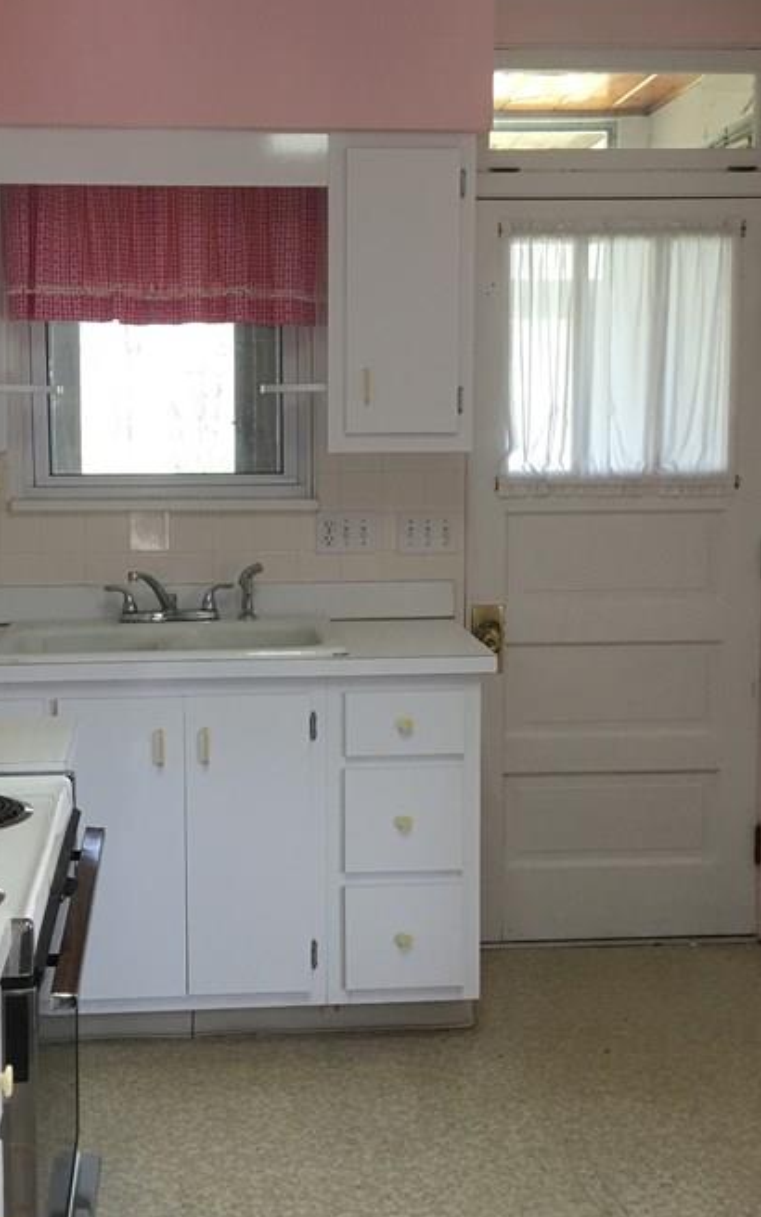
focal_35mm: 48
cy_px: 579
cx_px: 345
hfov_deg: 26.9
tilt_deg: -4.6
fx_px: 1593
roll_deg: +0.0
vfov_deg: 41.8
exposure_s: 1/30
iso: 40
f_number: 2.2
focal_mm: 4.15
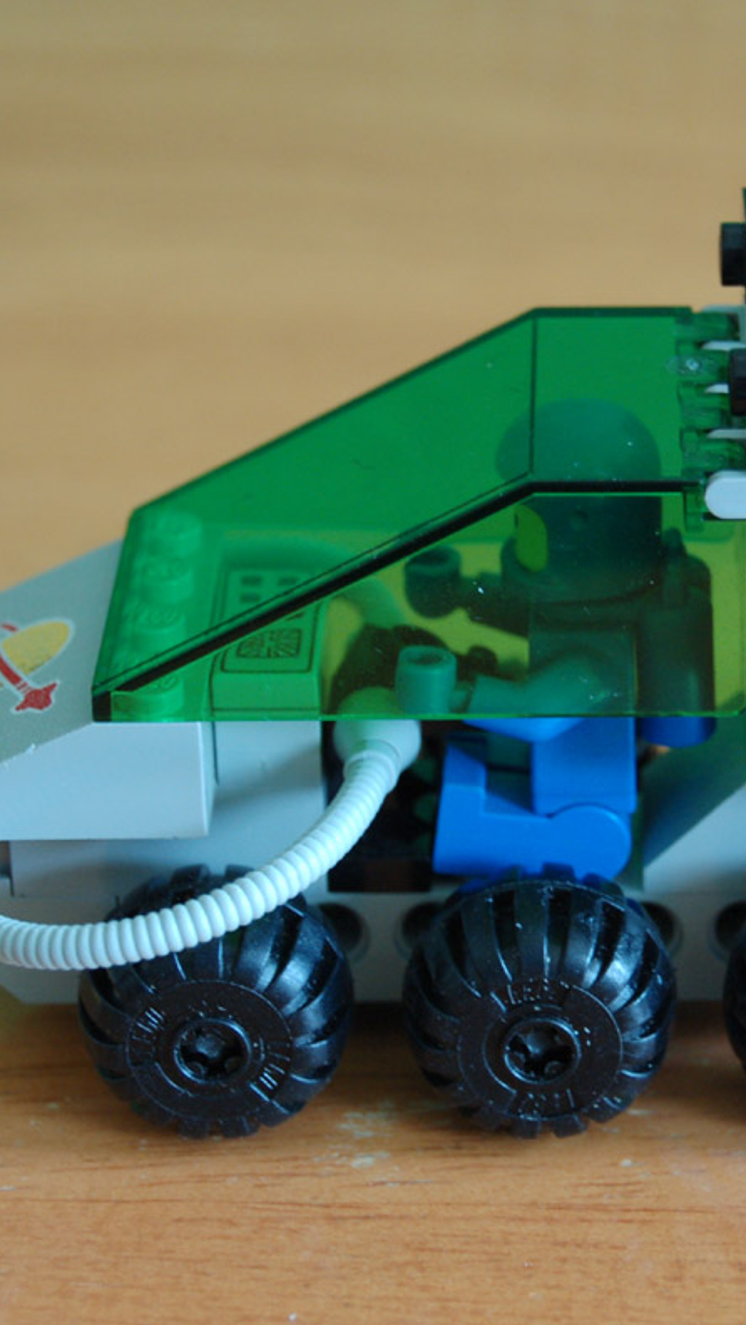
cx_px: 590
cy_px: 664
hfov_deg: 9.3
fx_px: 4596
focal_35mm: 131
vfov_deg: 16.4
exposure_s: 1/15
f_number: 5.6
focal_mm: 55
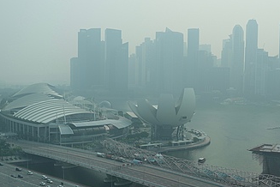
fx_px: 342
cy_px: 101
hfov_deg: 44.5
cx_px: 146
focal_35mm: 44
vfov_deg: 30.5
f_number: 2.8
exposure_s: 1/2000
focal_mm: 24
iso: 100
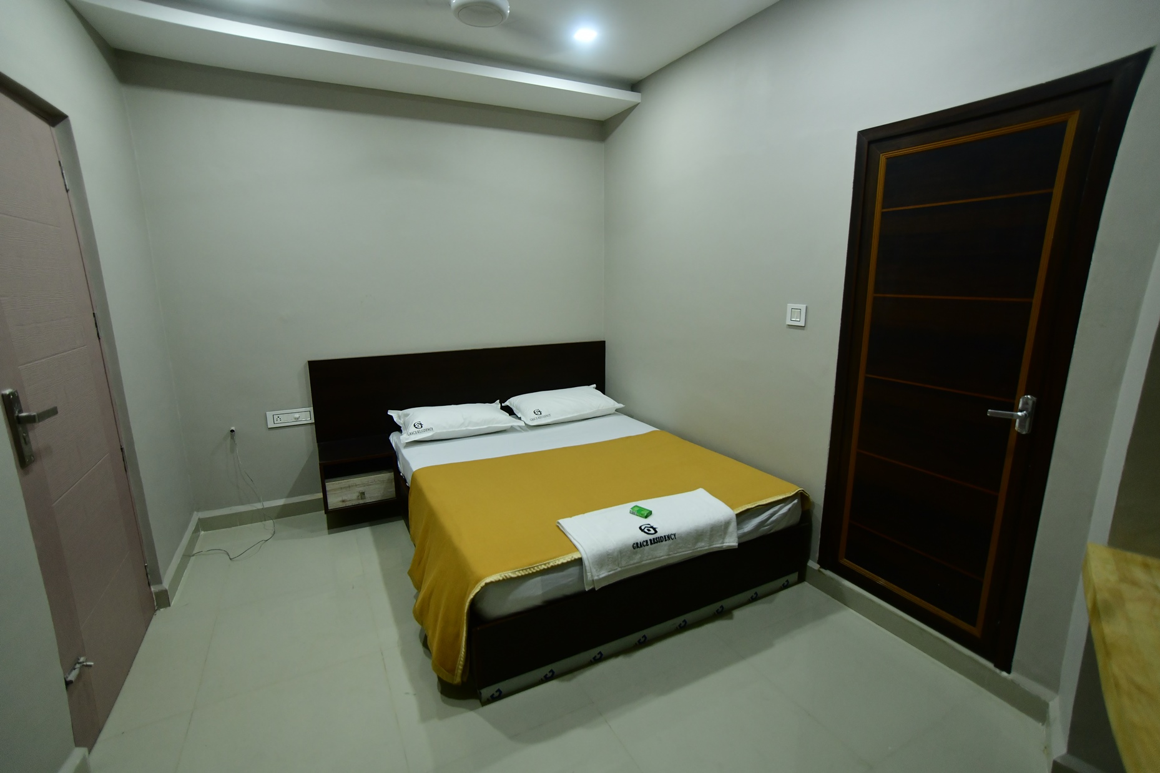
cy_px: 386
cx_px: 580
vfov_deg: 73.7
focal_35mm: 16
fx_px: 515
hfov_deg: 96.7
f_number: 4
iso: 1000
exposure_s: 1/80
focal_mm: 16
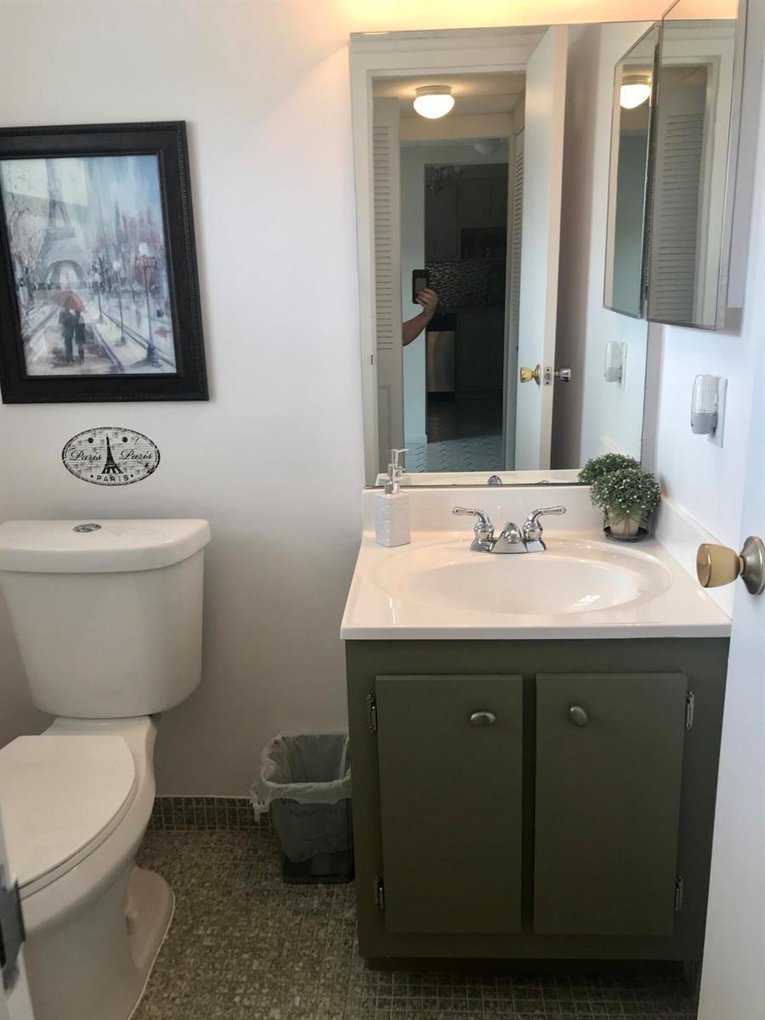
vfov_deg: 63.4
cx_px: 382
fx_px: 825
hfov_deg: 49.7
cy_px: 510
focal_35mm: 28
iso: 25
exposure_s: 1/60
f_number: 1.8
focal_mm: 3.99
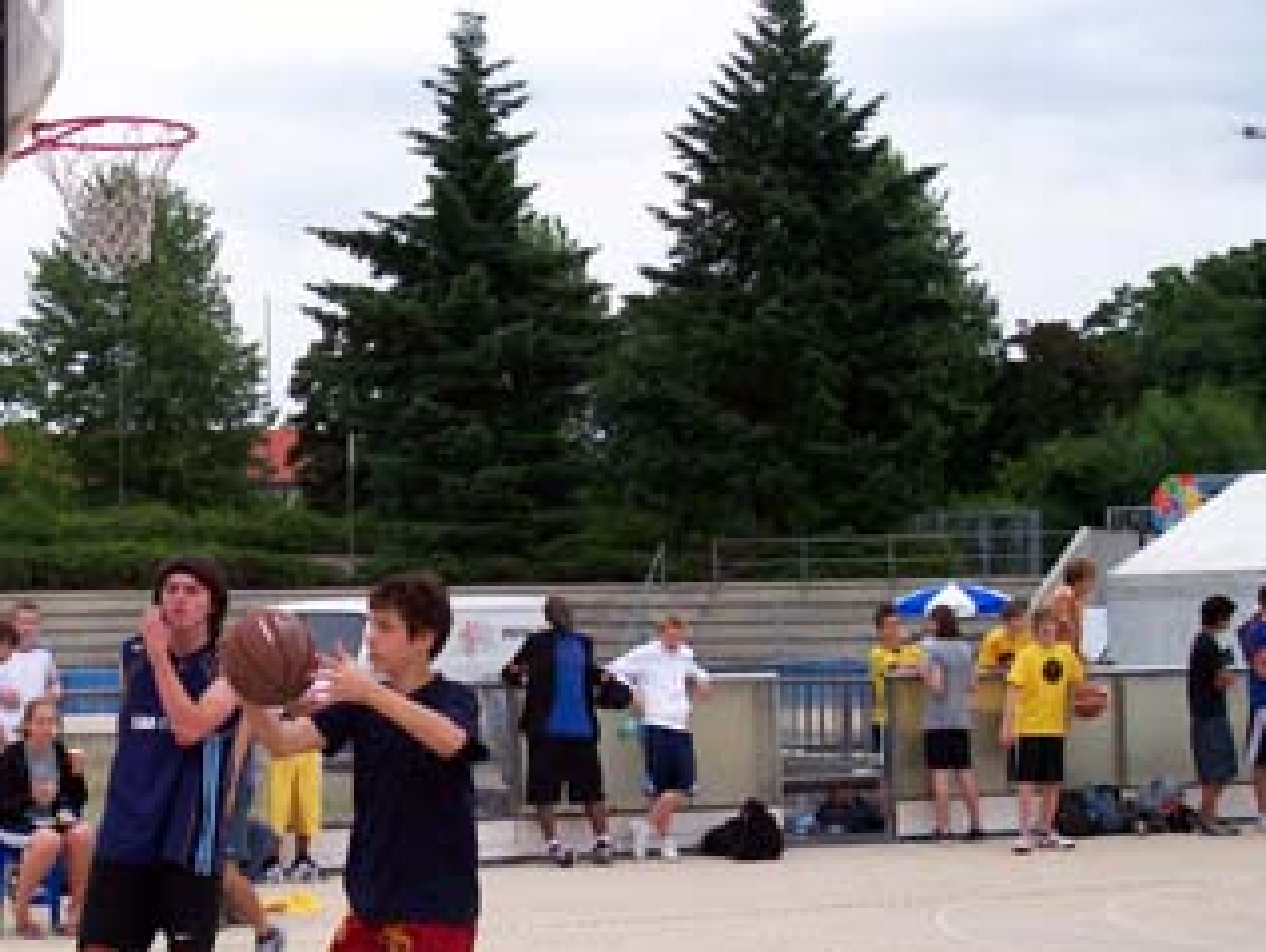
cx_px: 378
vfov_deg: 19.6
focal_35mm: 75
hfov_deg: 25.8
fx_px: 2745
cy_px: 657
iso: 80
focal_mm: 8.7
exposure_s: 1/473
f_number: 3.2
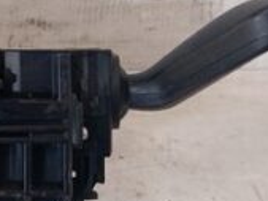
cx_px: -108
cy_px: 34
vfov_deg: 12.7
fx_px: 899
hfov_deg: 15.9
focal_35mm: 116
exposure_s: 1/33.3
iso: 314
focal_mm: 4.22
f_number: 1.8
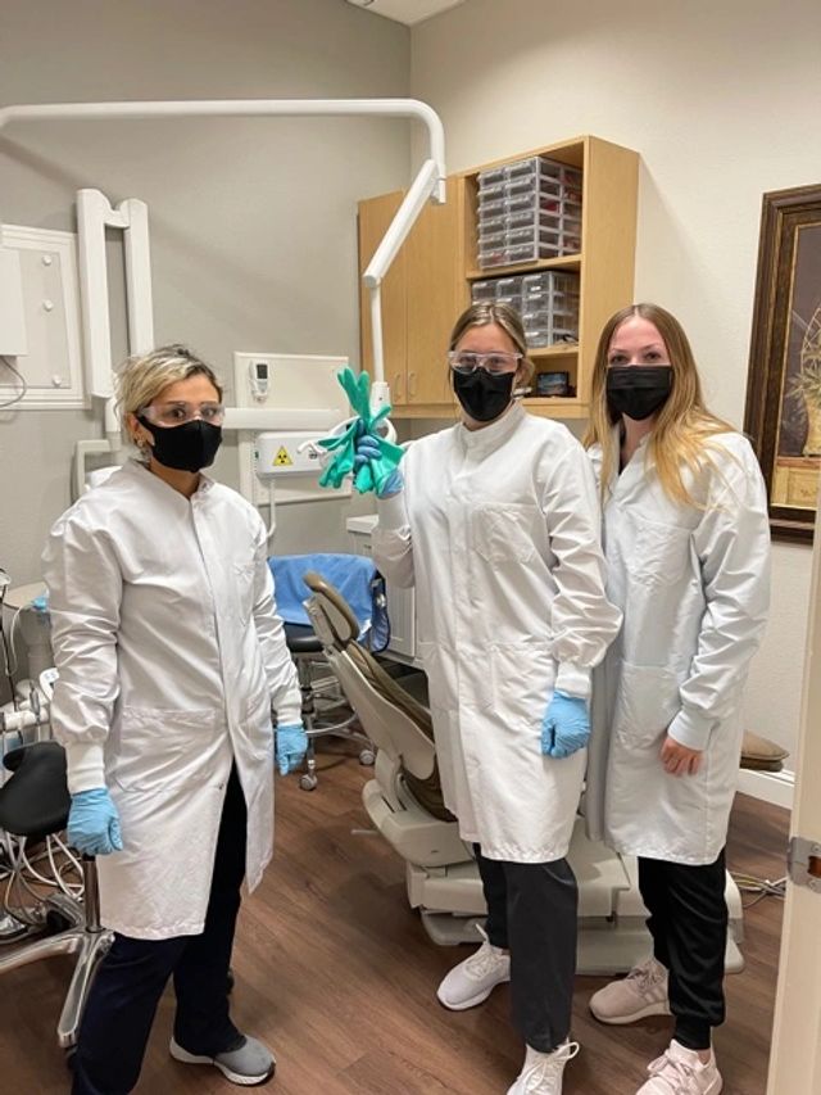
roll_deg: +0.3
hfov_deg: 53.1
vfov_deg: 67.3
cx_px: 410
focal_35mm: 26
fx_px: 822
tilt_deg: -10.1
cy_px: 548
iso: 160
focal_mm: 5.1
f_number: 1.6
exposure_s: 1/60
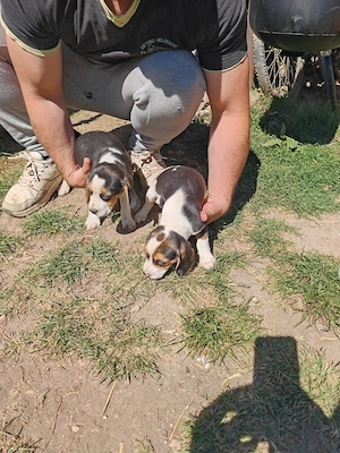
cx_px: 170
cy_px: 226
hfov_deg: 51.4
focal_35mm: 27
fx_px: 354
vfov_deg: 65.3
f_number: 1.6
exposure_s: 1/2900
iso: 50
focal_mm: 7.62
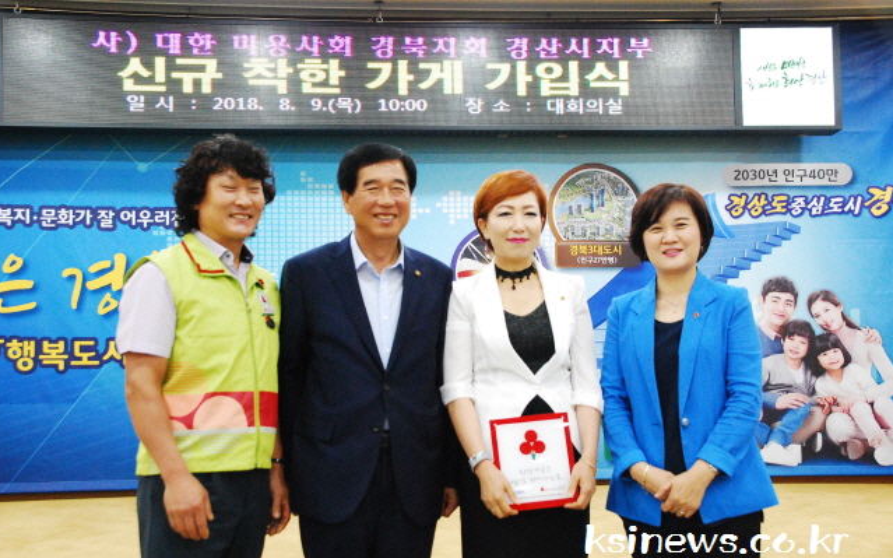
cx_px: 442
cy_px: 282
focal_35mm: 53
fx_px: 1290
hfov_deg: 38.2
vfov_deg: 24.4
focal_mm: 34
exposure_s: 1/100
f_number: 6.3
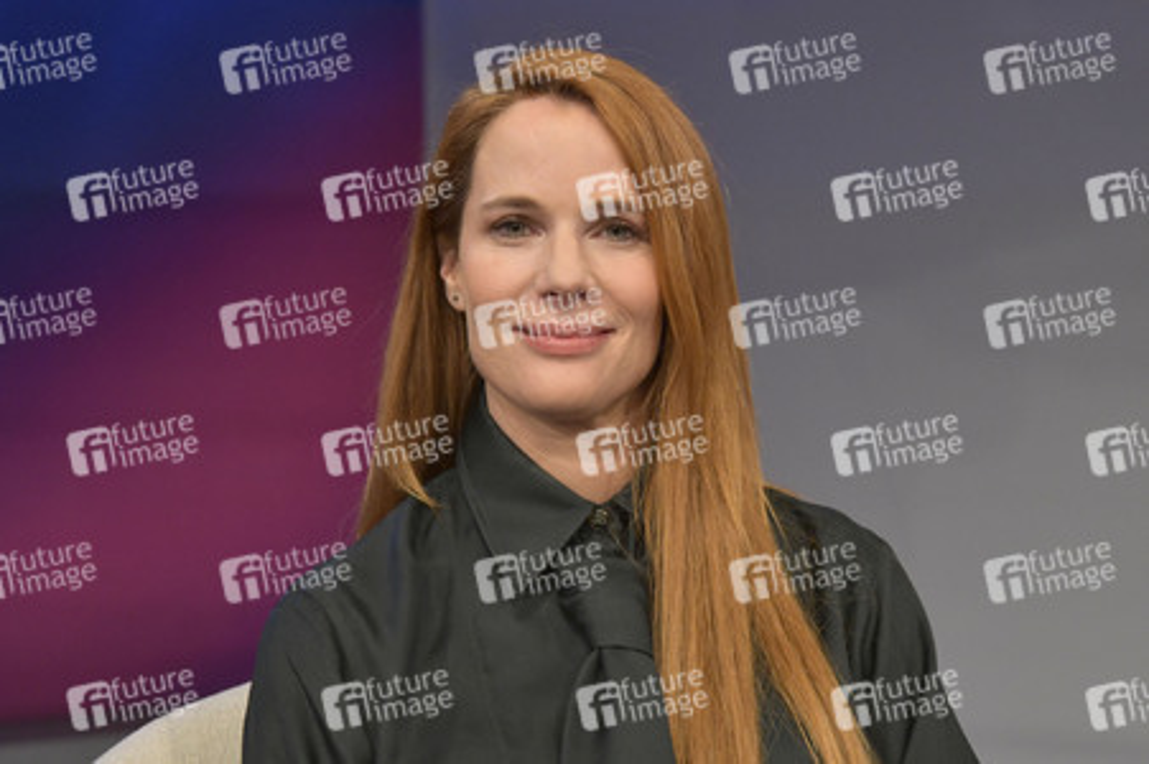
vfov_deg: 17.5
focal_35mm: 78
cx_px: 574
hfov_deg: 26.0
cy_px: 382
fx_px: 2488
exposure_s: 1/200
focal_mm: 78
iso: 2500
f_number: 6.3
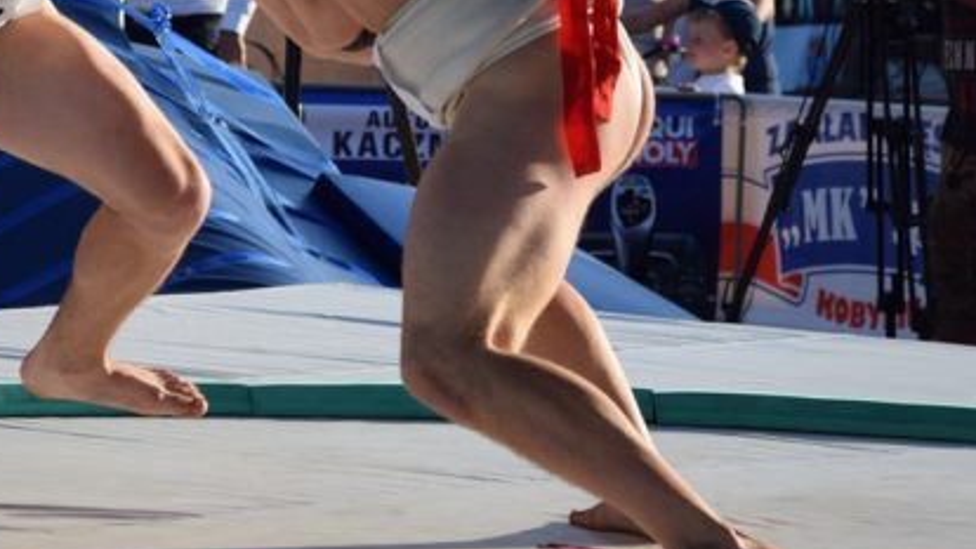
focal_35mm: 233
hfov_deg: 9.2
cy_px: 57
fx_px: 6031
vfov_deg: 5.2
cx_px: 304
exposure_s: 1/1000
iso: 400
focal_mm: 80
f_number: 5.3
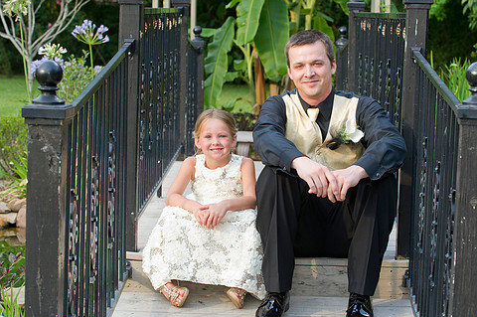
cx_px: 280
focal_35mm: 104
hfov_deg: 19.6
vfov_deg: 13.1
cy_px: 169
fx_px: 1377
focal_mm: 86
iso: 800
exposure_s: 1/125
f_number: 5.6
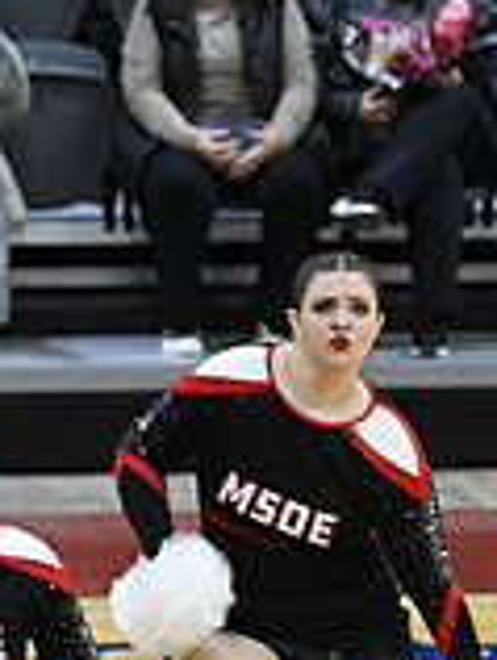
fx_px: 10081
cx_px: -631
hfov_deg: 2.8
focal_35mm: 528
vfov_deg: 3.7
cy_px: 762
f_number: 2.8
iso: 3200
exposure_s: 1/400
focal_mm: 100
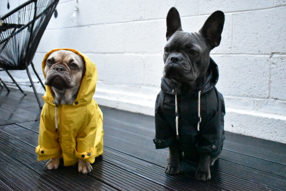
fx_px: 298
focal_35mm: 38
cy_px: 96
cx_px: 143
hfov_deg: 51.3
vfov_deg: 35.5
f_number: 4
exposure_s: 1/4000
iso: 25600
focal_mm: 25
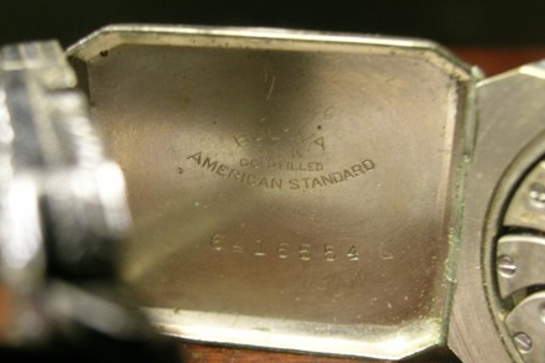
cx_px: 271
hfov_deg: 37.5
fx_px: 802
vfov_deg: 25.5
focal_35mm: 53
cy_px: 192
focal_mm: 10.3
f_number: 4.8
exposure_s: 1/4
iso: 151
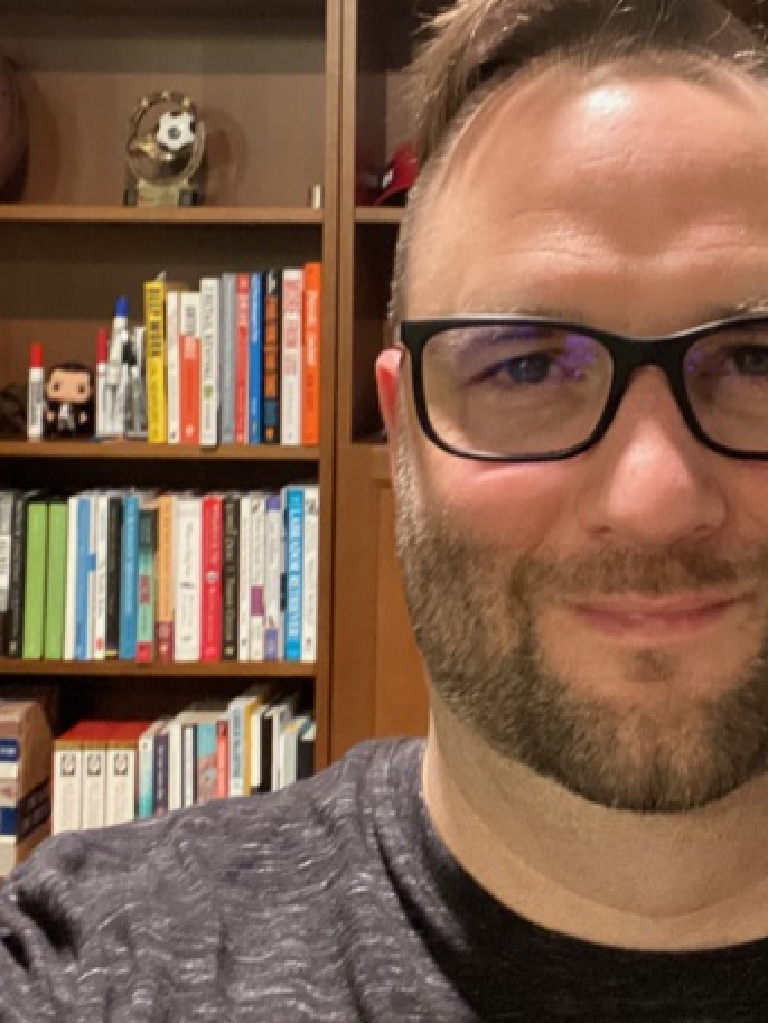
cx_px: 616
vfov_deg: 33.7
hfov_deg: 25.7
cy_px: 265
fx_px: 1656
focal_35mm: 56
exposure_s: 1/24
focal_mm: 2.71
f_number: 2.2
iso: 640
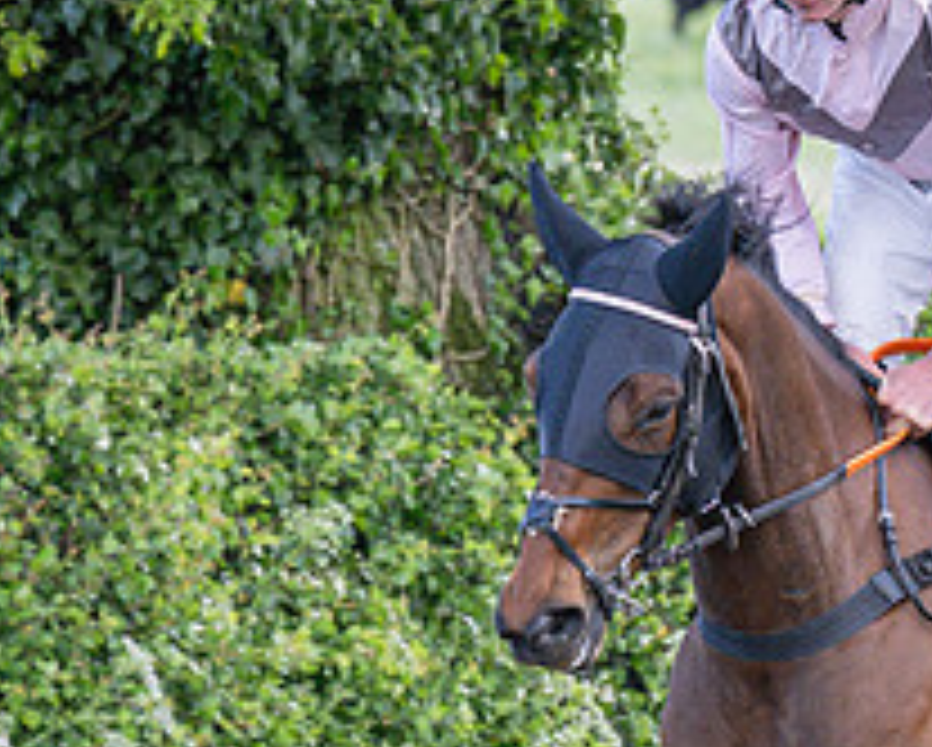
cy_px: 746
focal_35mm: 890
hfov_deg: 2.2
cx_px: 815
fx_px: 24573
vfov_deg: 1.7
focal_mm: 165
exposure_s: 1/800
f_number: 4
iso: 400
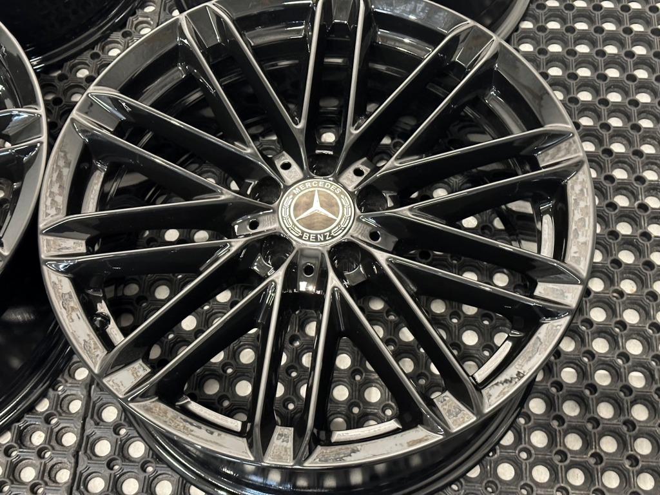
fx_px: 915
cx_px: 330
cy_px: 248
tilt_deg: -64.9
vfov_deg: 30.3
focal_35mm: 48
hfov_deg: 39.7
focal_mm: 6.86
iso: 400
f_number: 1.78
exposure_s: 1/25
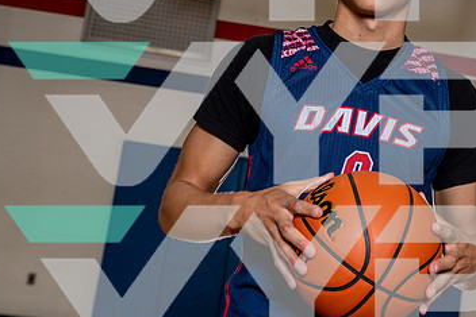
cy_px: 114
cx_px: 353
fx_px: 873
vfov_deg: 20.6
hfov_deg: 30.0
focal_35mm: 66
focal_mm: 40
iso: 500
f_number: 5.6
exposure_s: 1/200
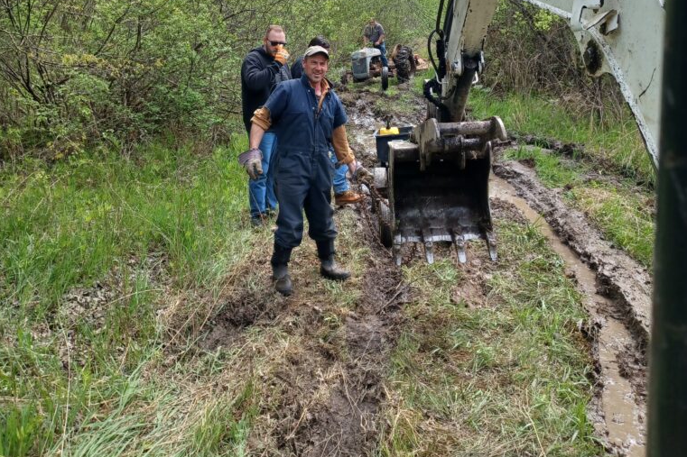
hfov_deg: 54.4
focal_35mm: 35
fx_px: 668
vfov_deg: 37.0
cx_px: 342
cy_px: 116
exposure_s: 1/255
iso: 32
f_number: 1.8
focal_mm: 4.6
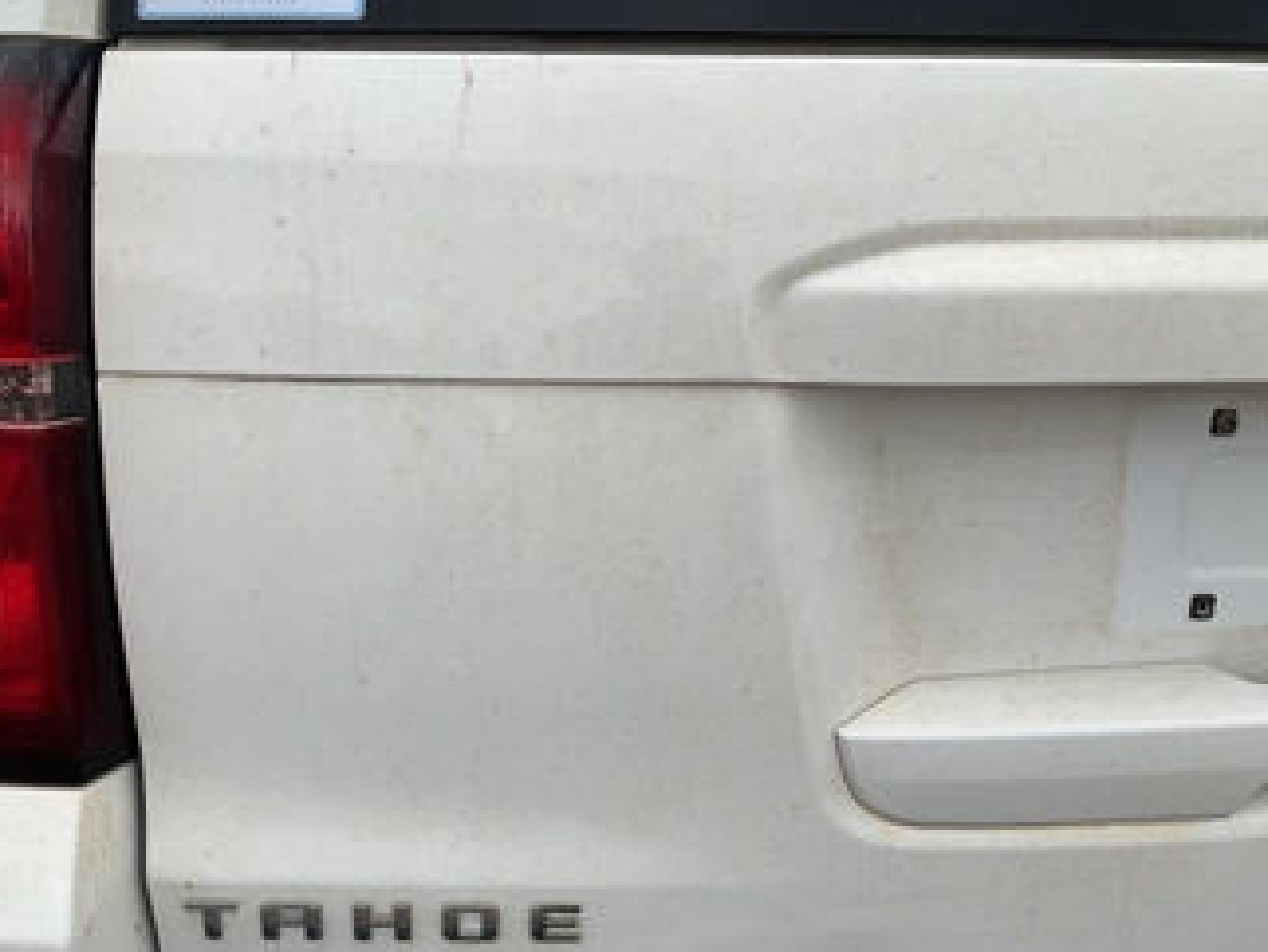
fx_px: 1320
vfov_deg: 39.7
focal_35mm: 36
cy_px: 519
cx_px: 638
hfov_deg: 51.3
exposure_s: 1/650
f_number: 1.8
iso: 25
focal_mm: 3
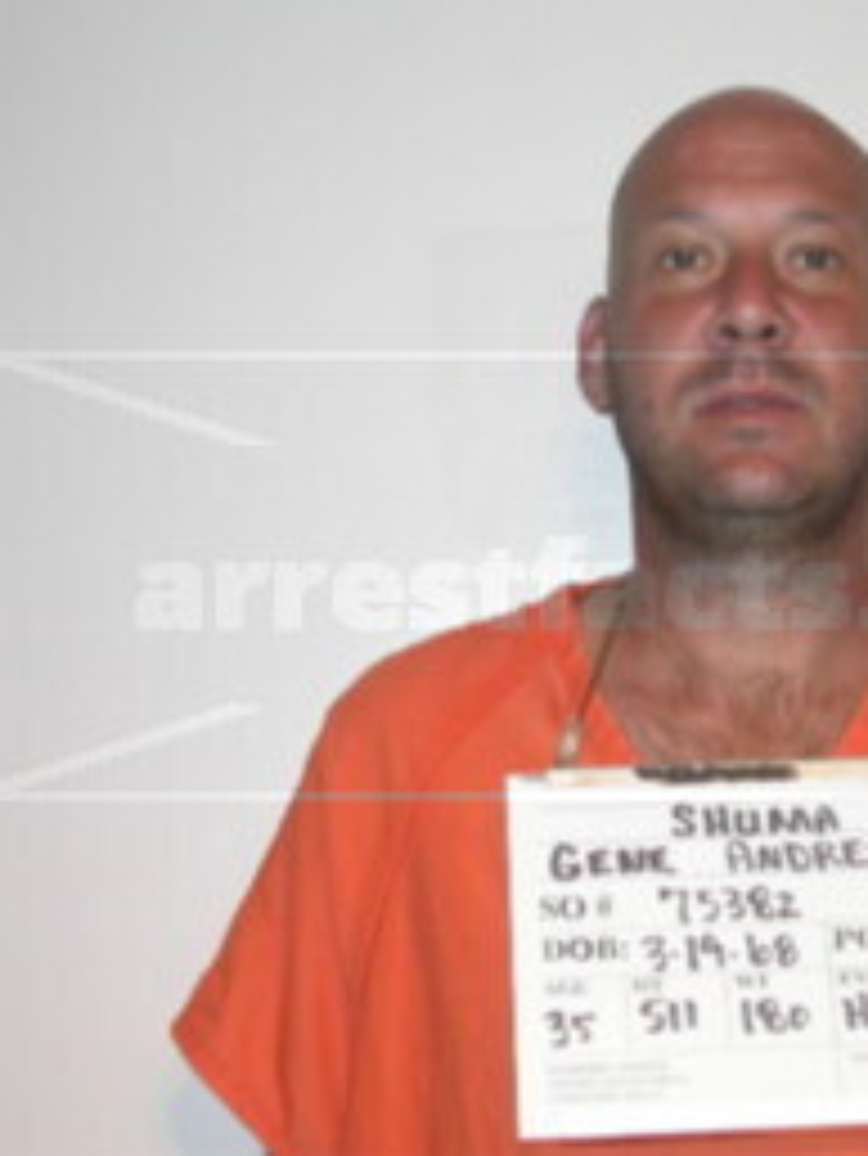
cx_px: 645
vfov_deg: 23.8
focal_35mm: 82
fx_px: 2739
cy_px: 578
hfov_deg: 17.9
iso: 100
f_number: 3.1
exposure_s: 1/60.3
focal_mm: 12.7
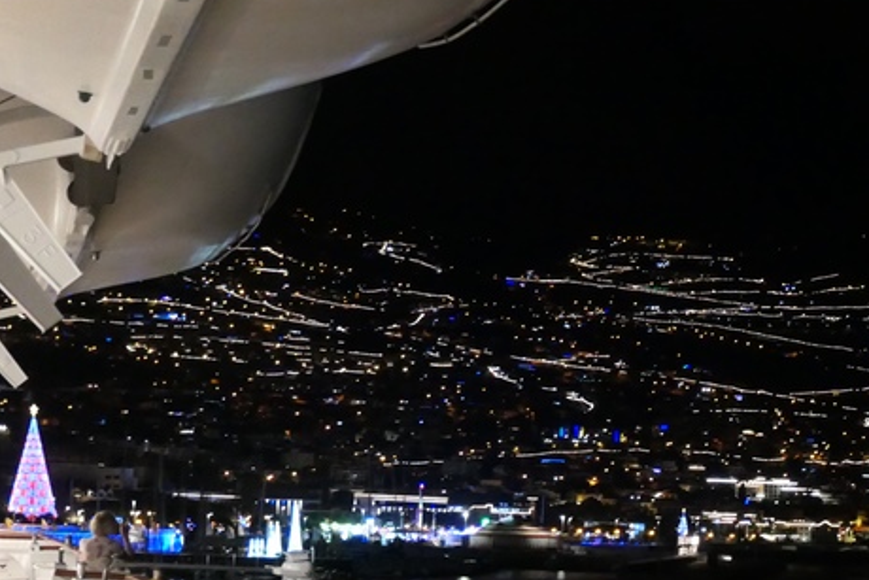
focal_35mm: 100
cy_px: 571
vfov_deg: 13.5
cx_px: 835
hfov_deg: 19.9
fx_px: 2415
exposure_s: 1/40
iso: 3200
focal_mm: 16.7
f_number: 4.1
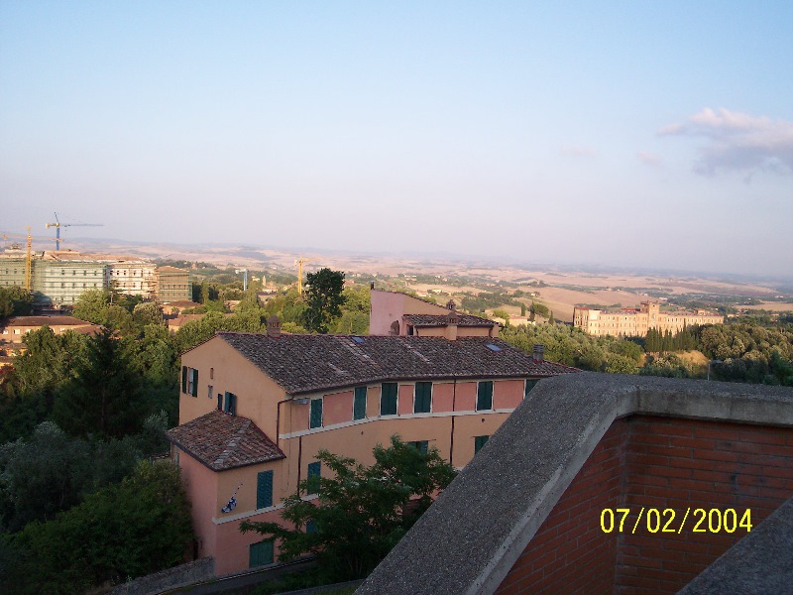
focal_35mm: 38
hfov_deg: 49.0
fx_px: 871
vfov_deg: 37.7
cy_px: 298
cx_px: 396
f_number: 2.8
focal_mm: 8
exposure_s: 1/700
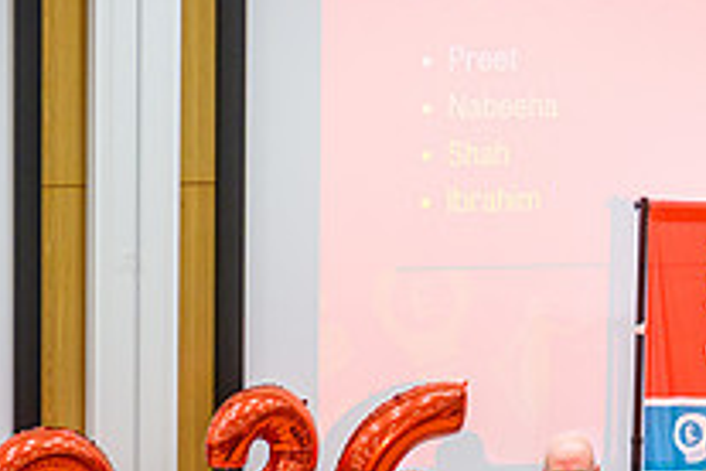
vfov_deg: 4.9
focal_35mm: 282
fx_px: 5530
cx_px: 621
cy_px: 541
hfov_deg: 7.3
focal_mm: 100
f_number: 2.7
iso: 2200
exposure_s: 1/400
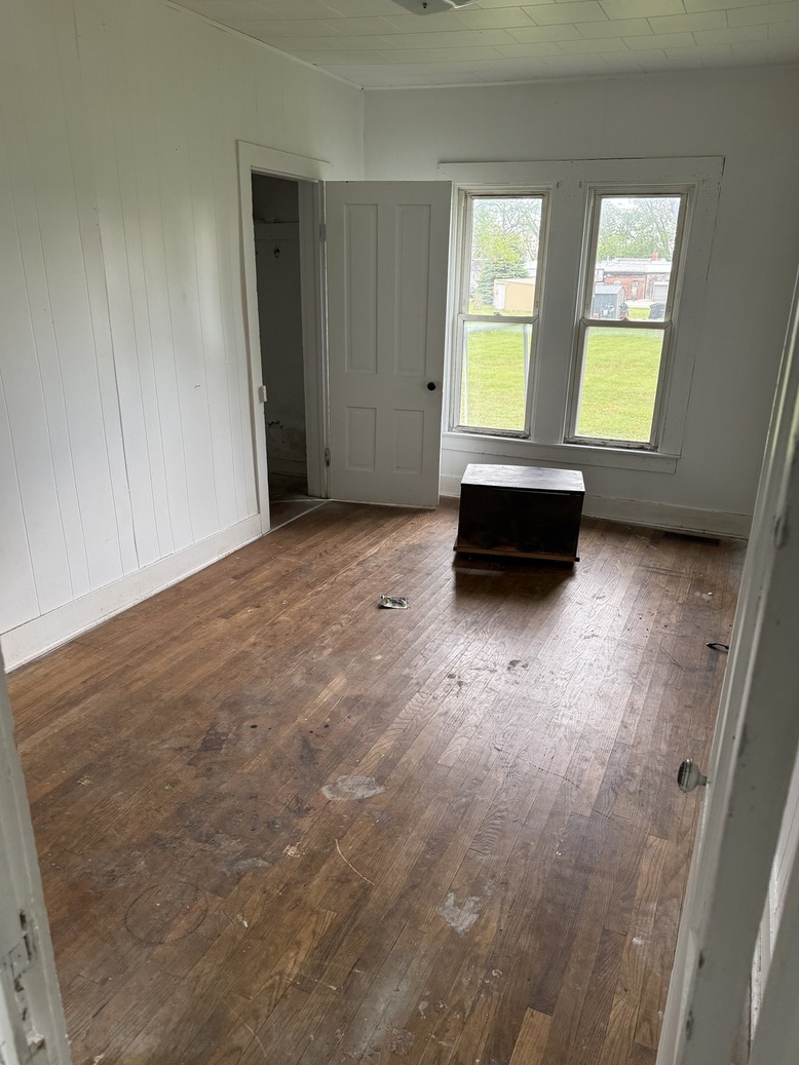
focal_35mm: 25
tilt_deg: -19.3
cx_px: 403
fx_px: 769
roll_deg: +0.1
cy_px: 547
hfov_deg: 54.9
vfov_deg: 69.4
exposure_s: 1/170
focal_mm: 6.76
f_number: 1.78
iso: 200
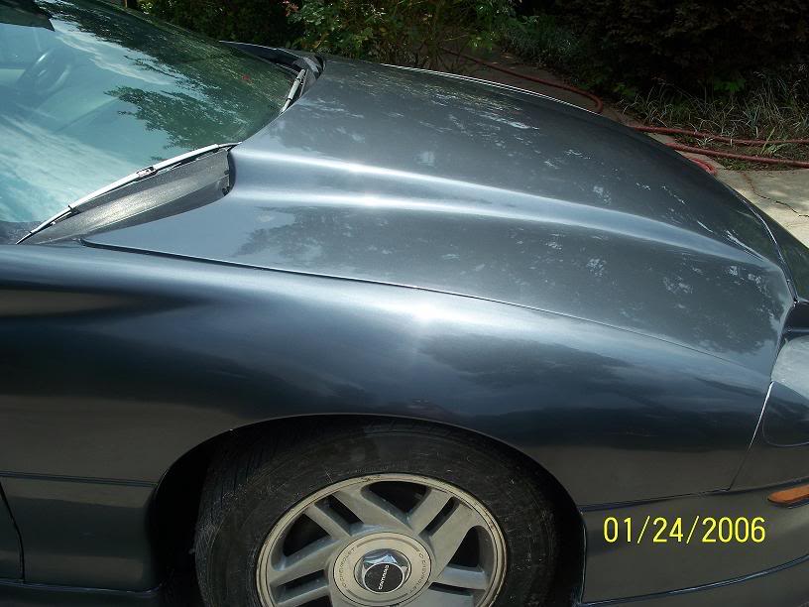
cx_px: 404
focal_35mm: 37
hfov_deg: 50.1
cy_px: 304
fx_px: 865
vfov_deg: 38.7
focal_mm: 7.8
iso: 64
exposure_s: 1/500
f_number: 4
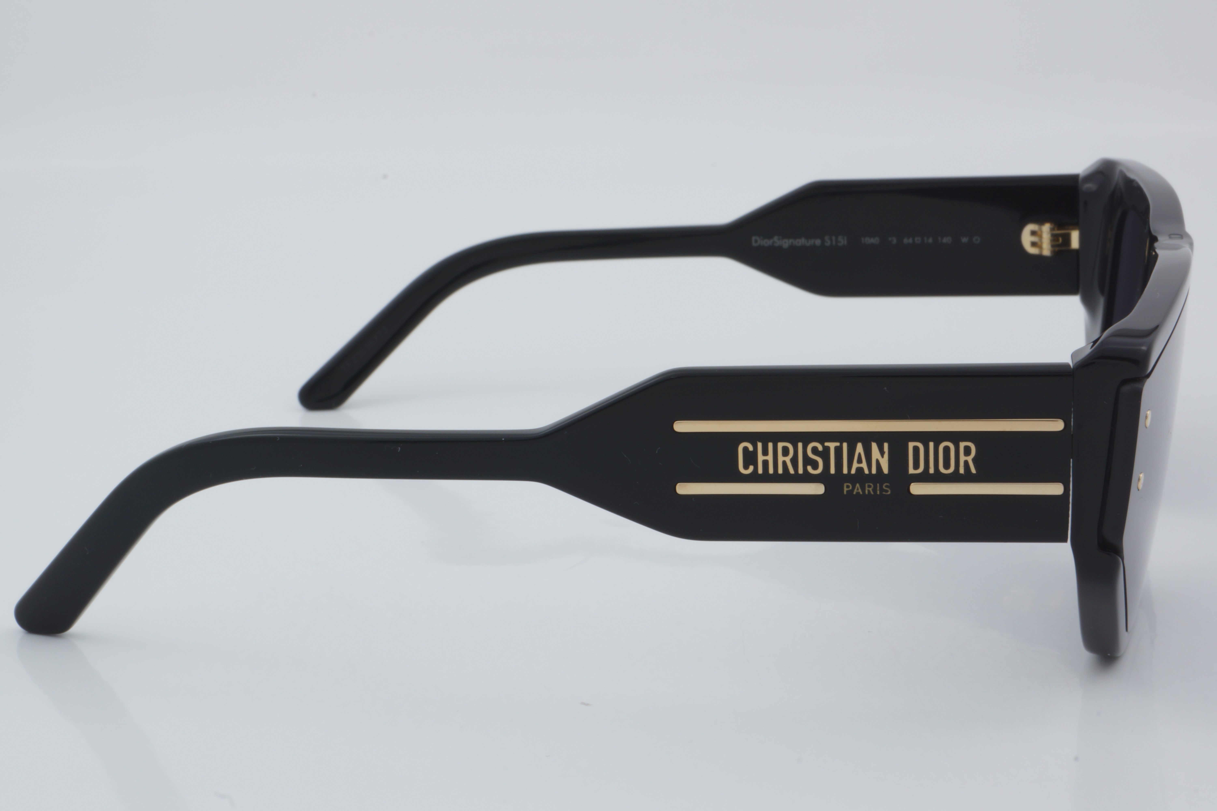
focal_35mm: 75
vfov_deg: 18.2
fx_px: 2535
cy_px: 406
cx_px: 608
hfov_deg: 27.0
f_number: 29
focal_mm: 50
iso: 100
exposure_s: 1/4
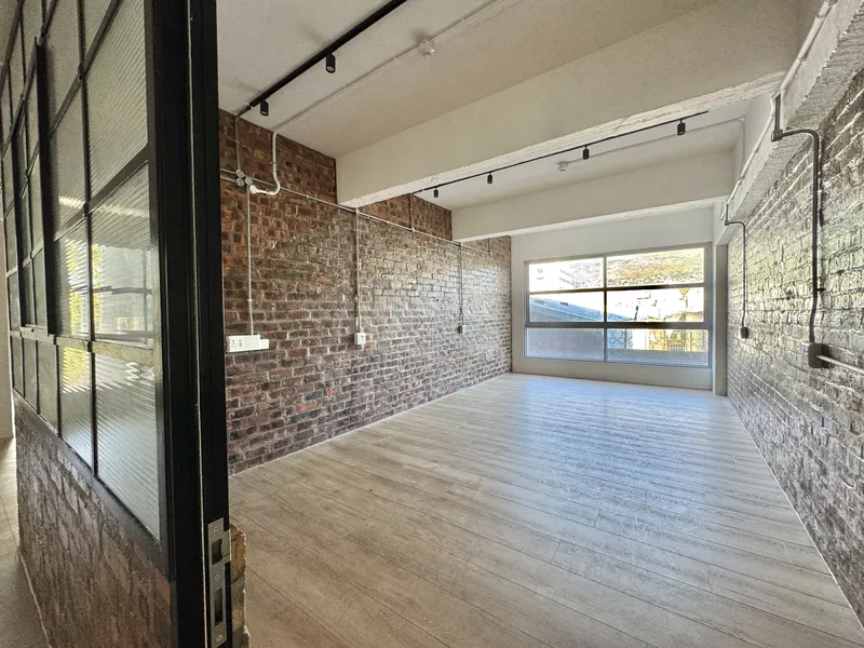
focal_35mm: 14
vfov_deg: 85.7
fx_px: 349
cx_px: 432
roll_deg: +0.4
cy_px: 324
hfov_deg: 102.1
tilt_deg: -1.3
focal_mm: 2.22
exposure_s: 1/99
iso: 125
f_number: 2.2
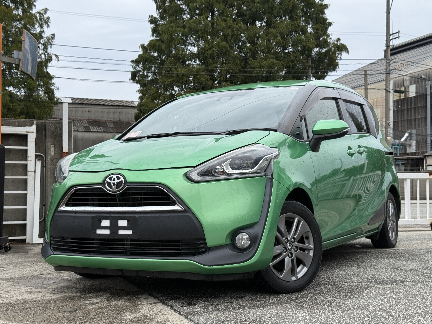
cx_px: 216
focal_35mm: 48
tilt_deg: +2.6
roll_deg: -0.2
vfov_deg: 30.3
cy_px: 162
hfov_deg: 39.7
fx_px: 599
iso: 80
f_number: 1.78
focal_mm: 6.76
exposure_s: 1/2762
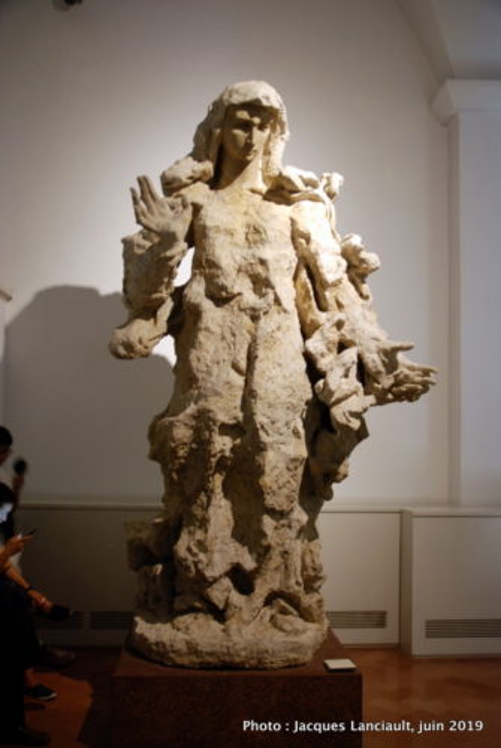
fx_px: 686
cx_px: 250
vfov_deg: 57.2
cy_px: 374
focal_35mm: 33
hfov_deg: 40.1
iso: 500
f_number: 3.8
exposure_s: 1/5
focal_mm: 22
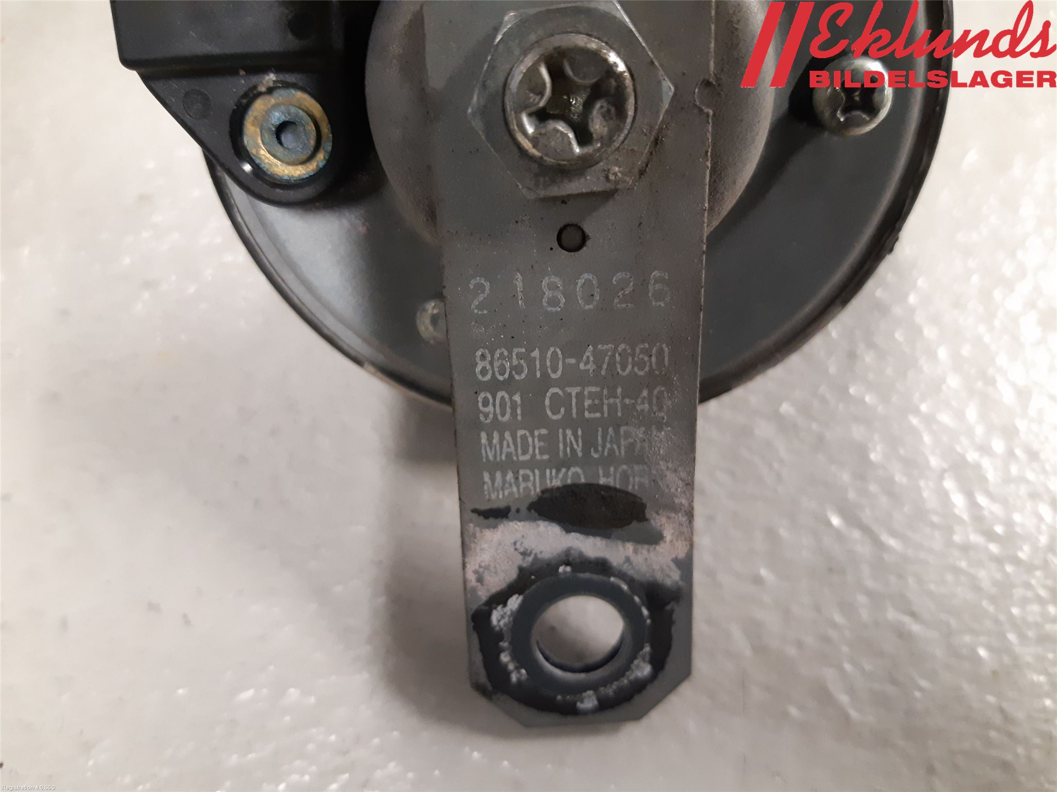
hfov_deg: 67.3
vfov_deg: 53.1
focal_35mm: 26
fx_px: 794
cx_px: 528
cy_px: 396
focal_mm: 3.93
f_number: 1.7
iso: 320
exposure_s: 1/25
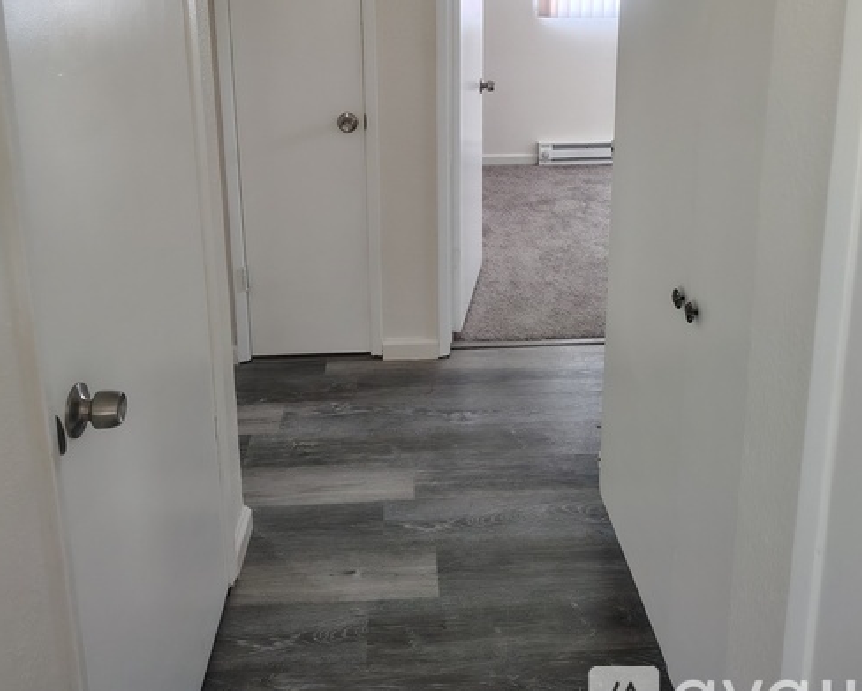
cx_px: 433
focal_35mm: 32
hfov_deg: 55.6
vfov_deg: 43.9
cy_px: 148
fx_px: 817
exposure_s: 1/120
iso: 1210
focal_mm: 5.56
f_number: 1.8
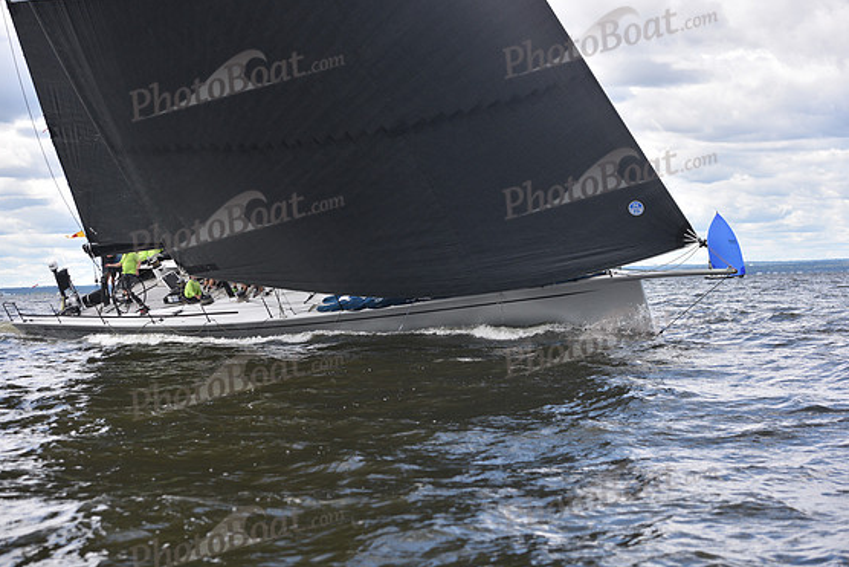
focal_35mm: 73
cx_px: 424
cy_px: 280
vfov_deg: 18.7
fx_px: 1722
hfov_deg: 27.7
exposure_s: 1/1000
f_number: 4.5
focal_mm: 70
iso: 250
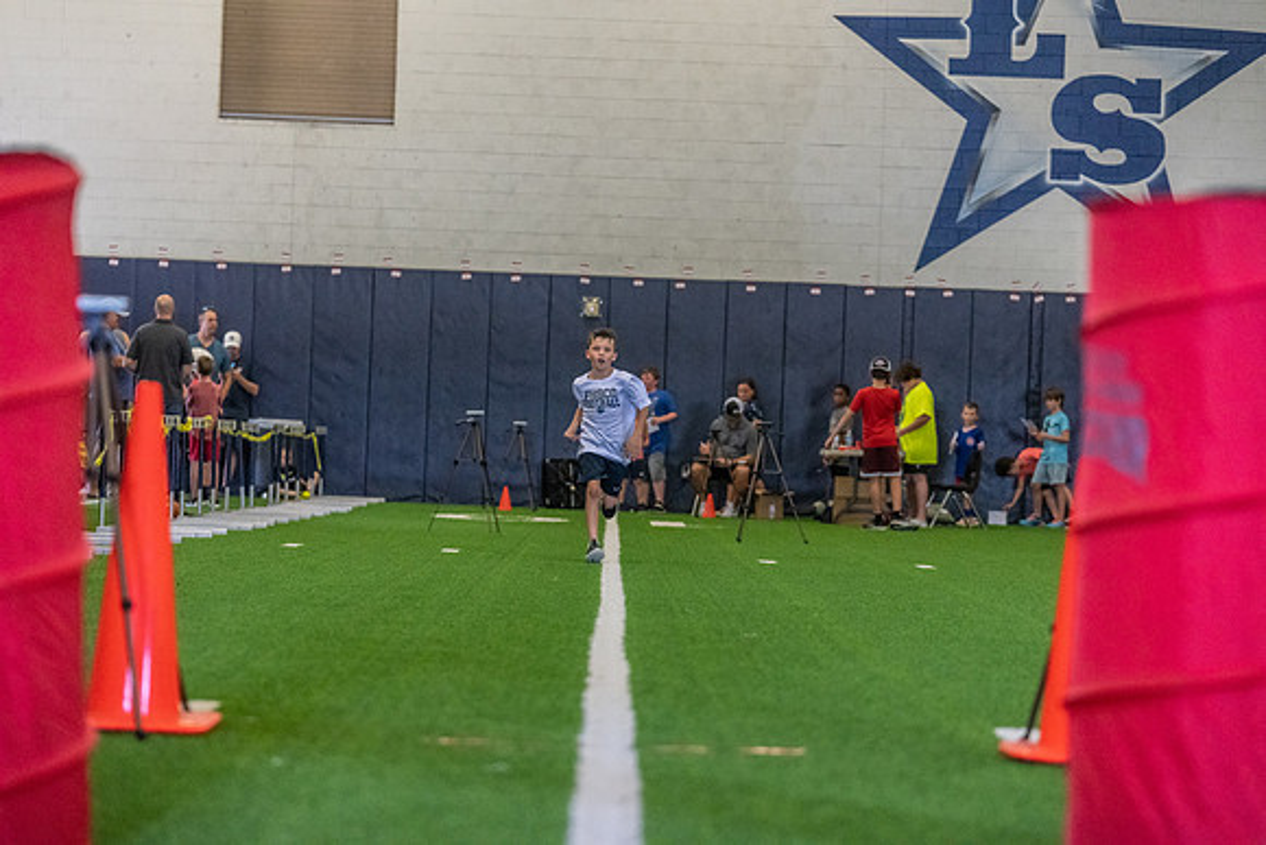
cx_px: 633
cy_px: 422
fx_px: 3482
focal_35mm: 99
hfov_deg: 20.6
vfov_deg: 13.8
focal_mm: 99
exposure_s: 1/1000
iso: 10000
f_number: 2.8
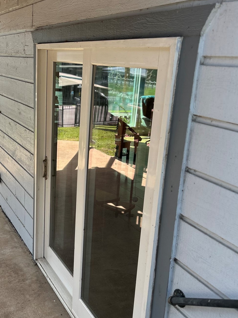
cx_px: 55
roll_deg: -1.1
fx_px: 376
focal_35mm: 41
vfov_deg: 45.7
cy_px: 172
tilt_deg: -16.3
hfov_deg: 34.3
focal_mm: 5.7
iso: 50
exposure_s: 1/827
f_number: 1.5
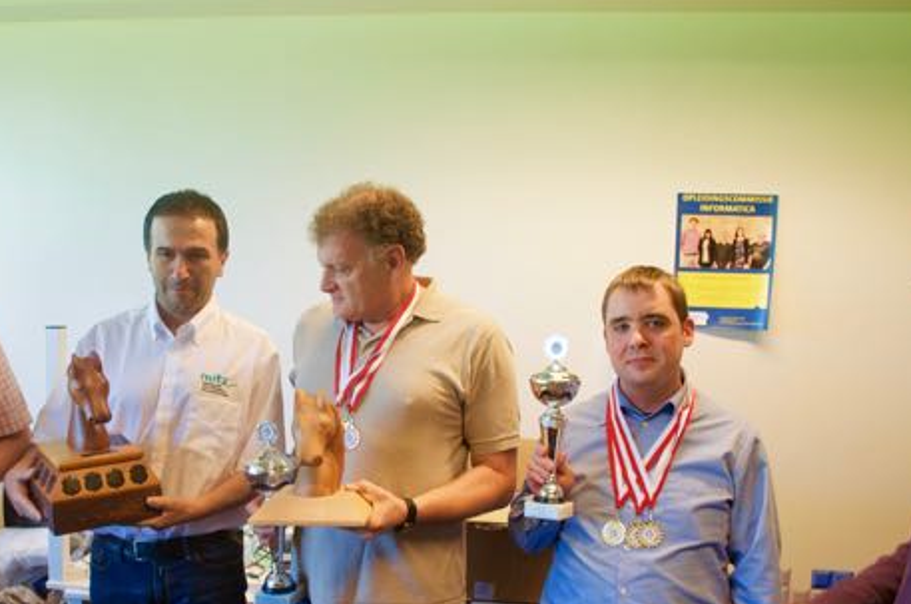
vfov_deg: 31.7
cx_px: 333
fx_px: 1061
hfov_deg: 46.0
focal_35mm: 42
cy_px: 365
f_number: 4
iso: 450
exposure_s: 1/60
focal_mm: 20
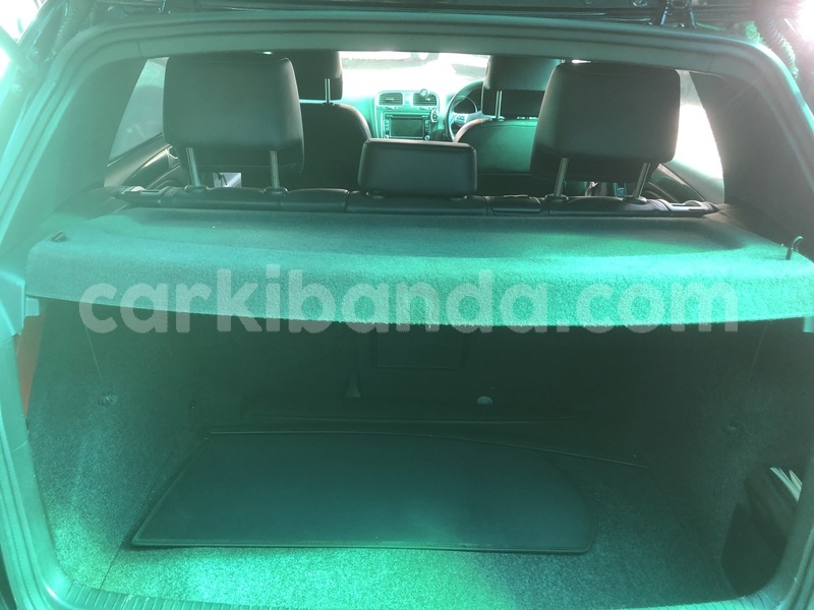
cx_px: 407
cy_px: 305
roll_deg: +0.7
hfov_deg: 63.4
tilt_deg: -32.3
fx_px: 658
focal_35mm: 28
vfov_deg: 49.7
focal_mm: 3.99
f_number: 1.8
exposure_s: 1/30
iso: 25
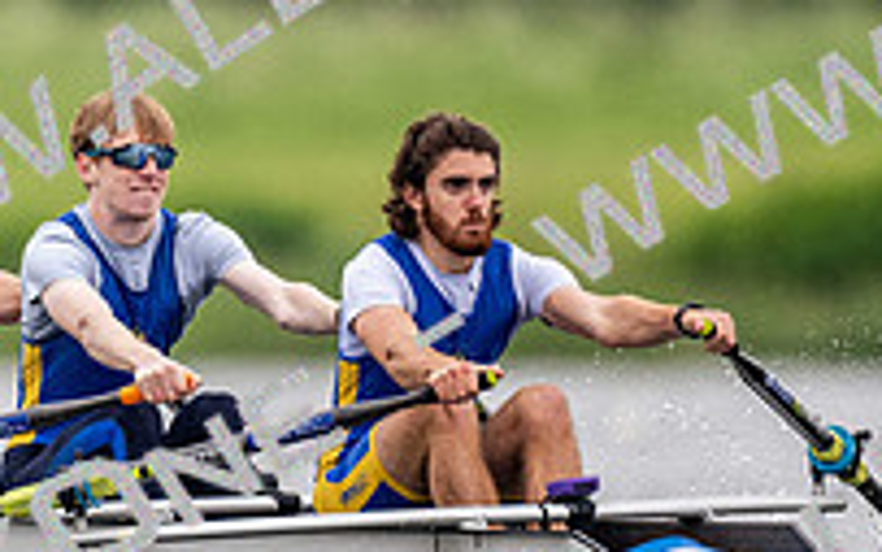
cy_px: 354
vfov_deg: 0.8
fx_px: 41957
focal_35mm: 1745
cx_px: 217
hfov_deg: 1.2
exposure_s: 1/2000
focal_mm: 600
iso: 1250
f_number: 4
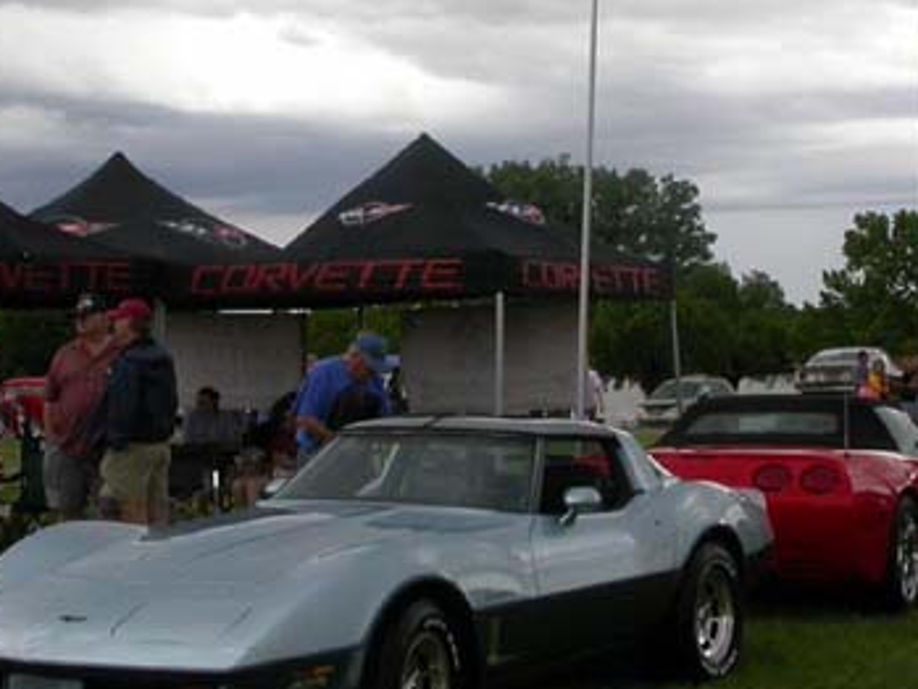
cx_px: 466
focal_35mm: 87
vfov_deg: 16.9
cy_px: 234
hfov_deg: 22.5
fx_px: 2308
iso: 100
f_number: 7.5
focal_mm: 7.85
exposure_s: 1/292
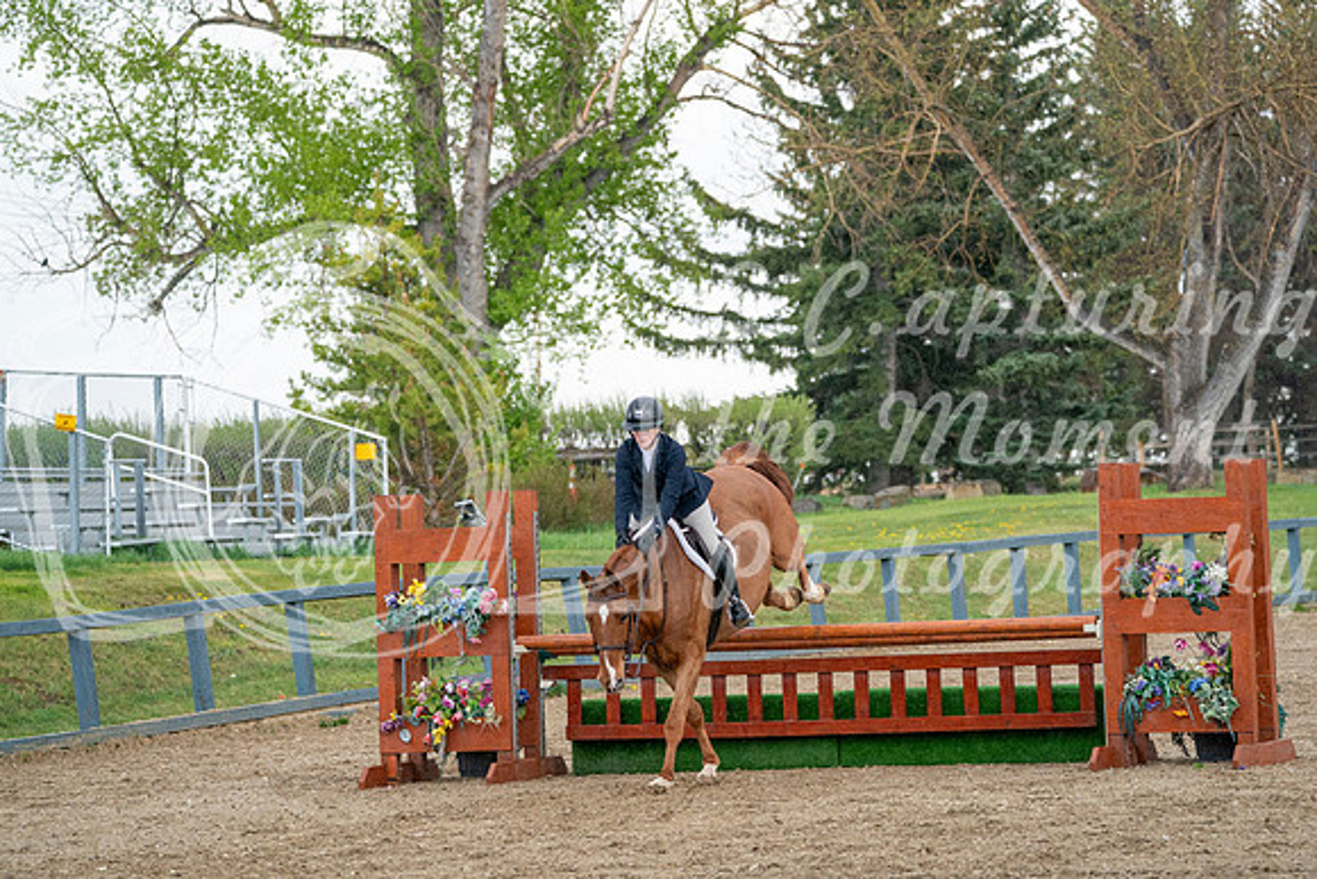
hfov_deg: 11.5
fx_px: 6550
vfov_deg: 7.7
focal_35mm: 179
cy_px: 440
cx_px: 658
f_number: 5.6
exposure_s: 1/1250
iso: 2000
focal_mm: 179
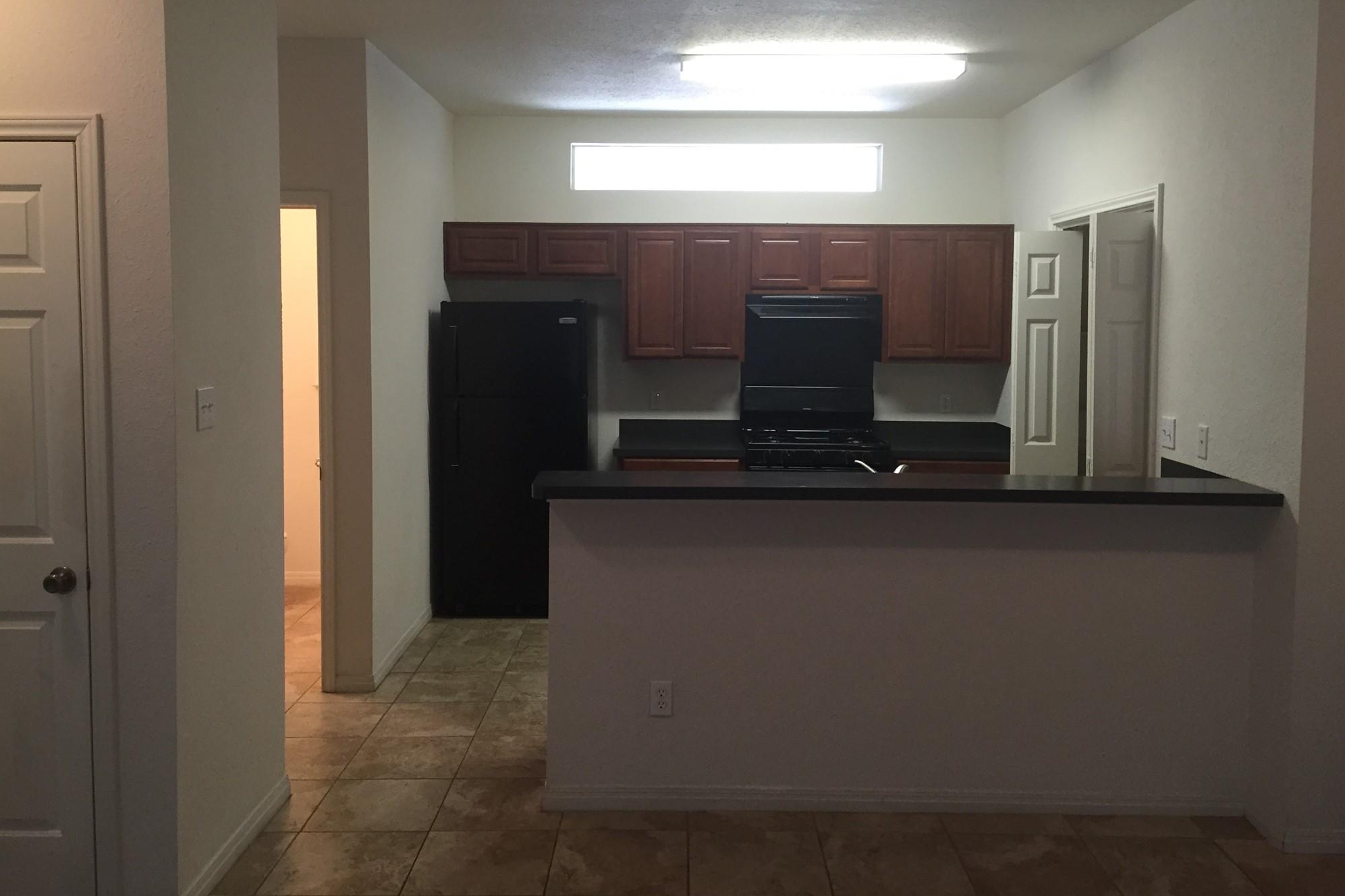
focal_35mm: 31
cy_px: 387
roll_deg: -0.4
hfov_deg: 60.3
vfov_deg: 42.2
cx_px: 669
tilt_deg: -4.1
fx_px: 1158
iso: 125
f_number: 2.2
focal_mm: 4.15
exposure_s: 1/30
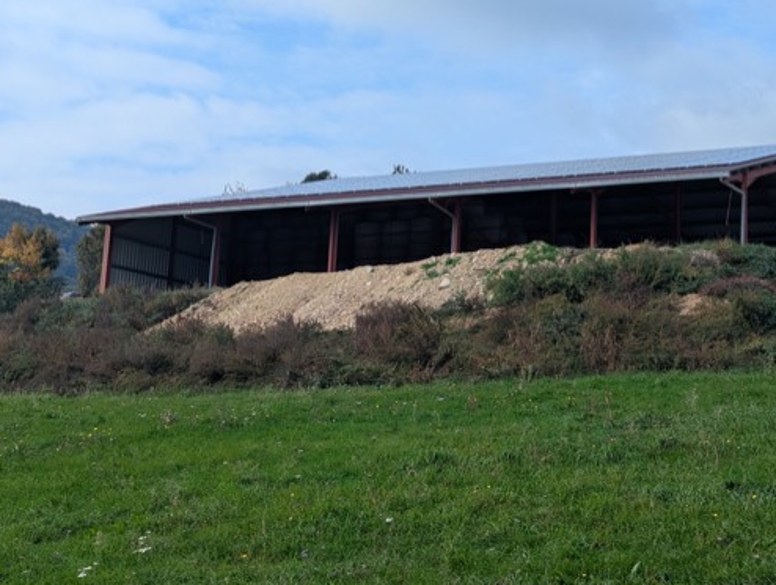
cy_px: 193
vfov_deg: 21.6
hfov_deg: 28.4
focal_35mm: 68
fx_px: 1527
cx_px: 511
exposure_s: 1/1808
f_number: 1.85
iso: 48
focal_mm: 6.81
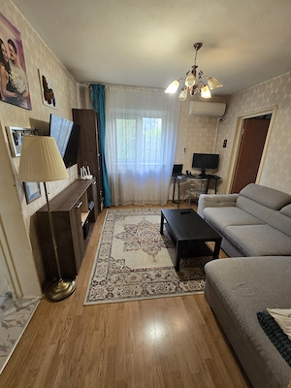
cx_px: 146
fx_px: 146
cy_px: 194
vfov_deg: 106.2
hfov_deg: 89.9
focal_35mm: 13
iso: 250
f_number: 2.2
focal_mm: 2.2
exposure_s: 1/50
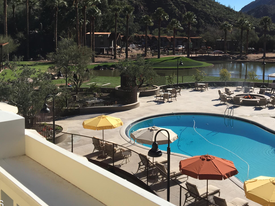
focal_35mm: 45
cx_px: 163
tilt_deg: -6.3
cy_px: 59
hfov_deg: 41.9
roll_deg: +0.7
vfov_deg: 31.8
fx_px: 358
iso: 25
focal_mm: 4.15
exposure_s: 1/2137
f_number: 2.2
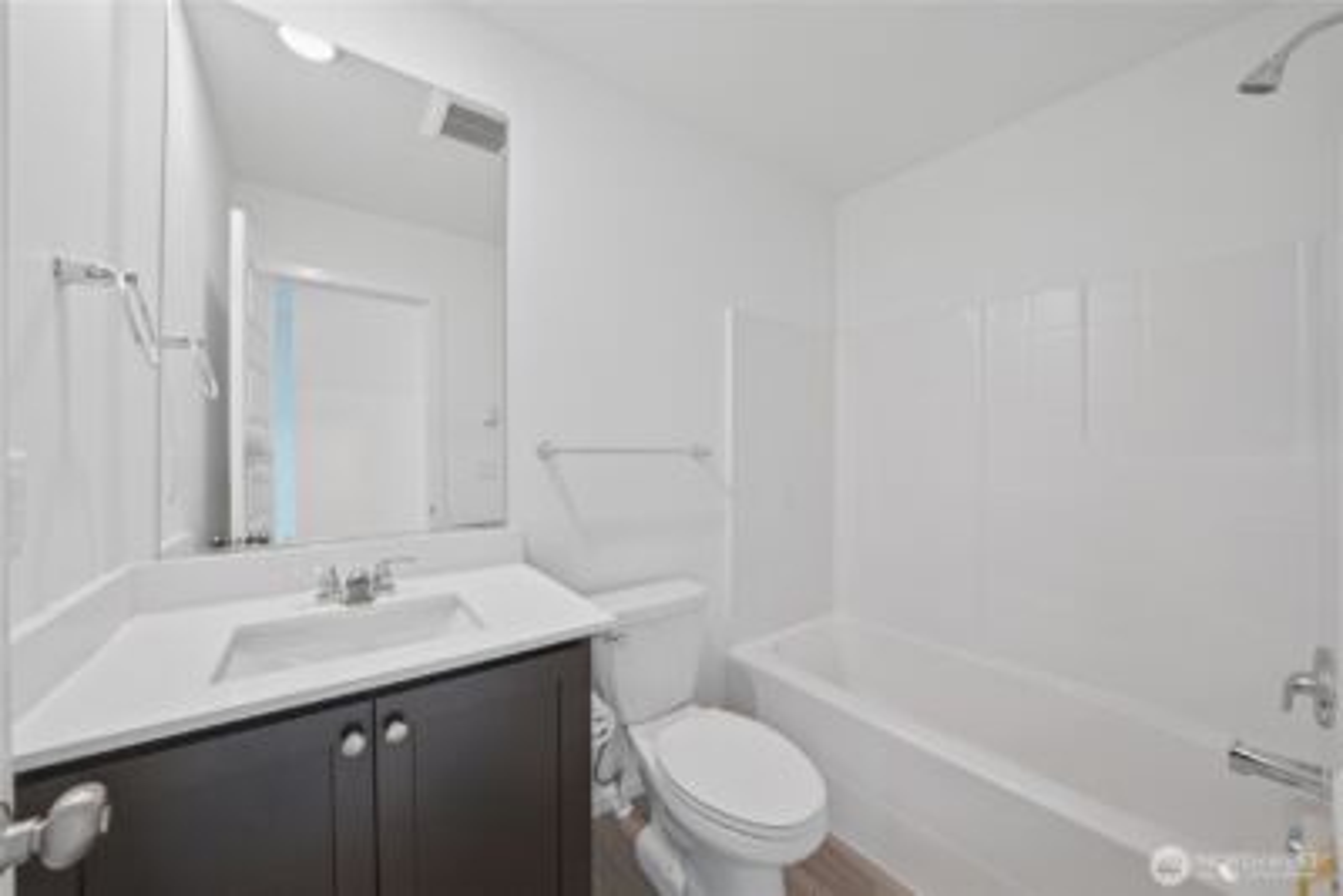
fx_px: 448
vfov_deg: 90.1
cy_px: 448
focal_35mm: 12
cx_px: 672
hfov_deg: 112.6
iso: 250
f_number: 9
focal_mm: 12
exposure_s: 1/4
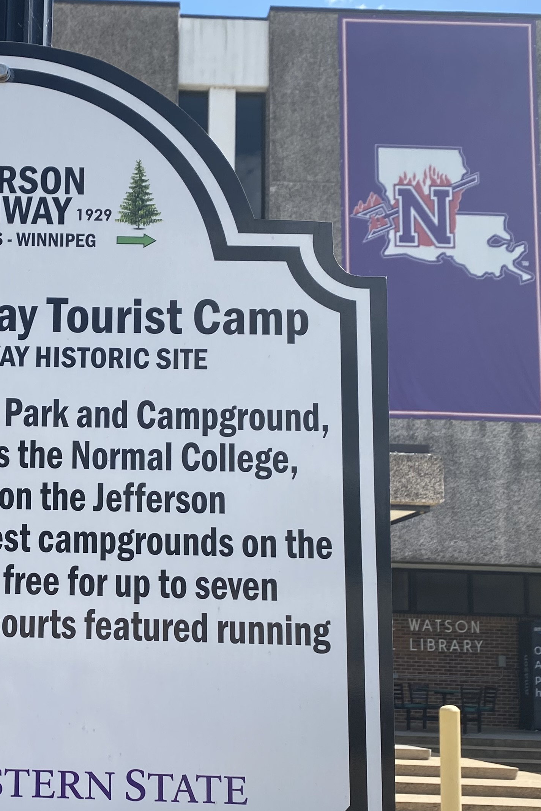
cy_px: 519
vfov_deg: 38.6
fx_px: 1150
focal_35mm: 51
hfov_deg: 25.3
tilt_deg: +8.0
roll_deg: -1.2
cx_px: 9
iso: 32
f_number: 1.8
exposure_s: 1/2028
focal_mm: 4.25
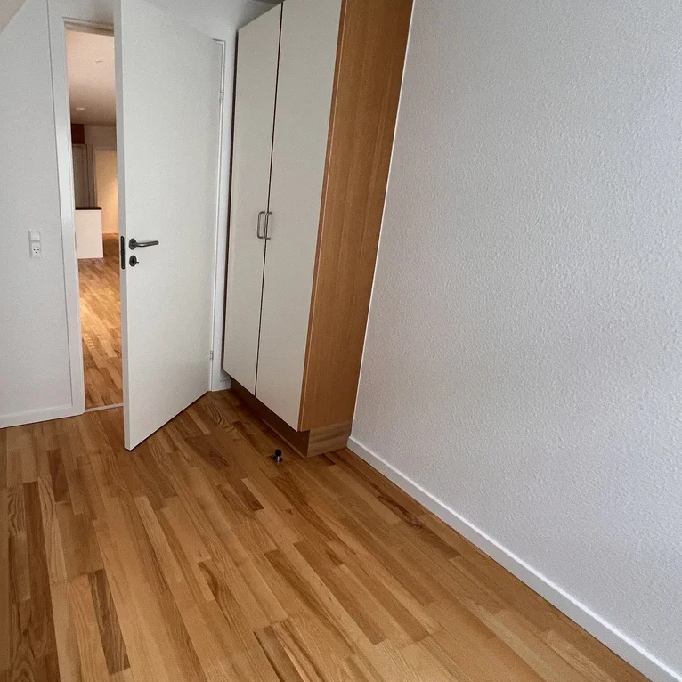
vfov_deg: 80.6
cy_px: 315
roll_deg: -1.0
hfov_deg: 75.7
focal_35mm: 18
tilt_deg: -16.3
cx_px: 183
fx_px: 401
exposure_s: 1/82
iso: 250
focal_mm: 1.57
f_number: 1.8
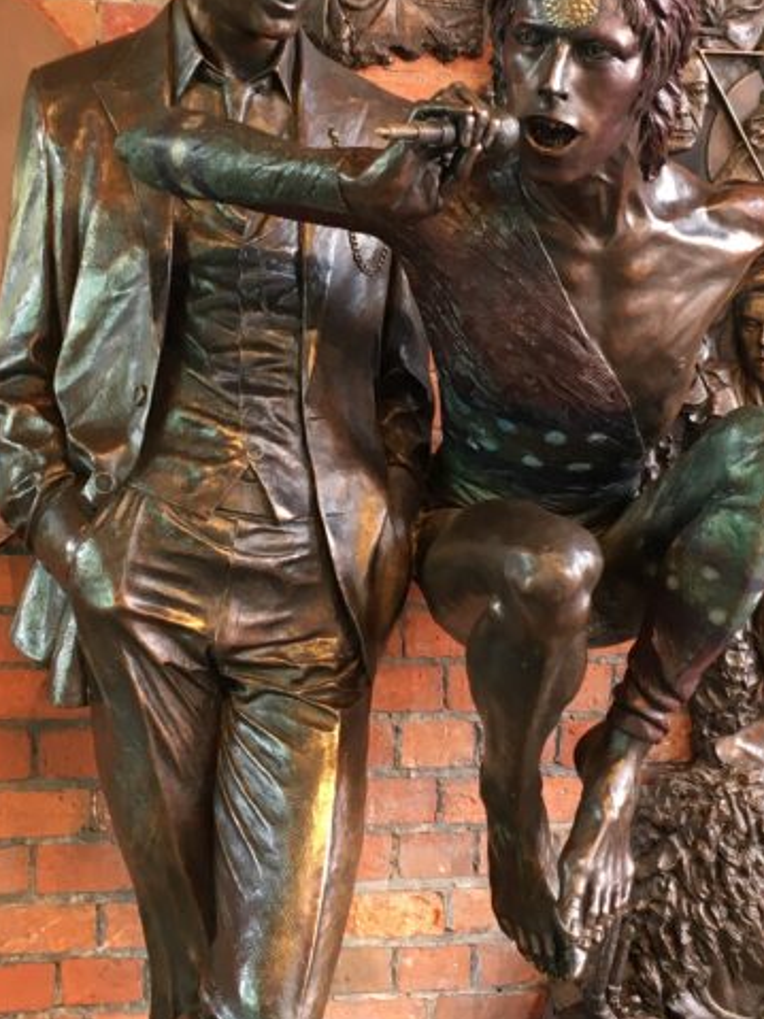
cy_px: 453
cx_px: 487
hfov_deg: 23.6
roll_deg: -2.5
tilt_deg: -7.1
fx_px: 1825
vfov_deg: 31.2
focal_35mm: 62
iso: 64
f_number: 2.2
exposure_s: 1/33
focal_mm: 4.15
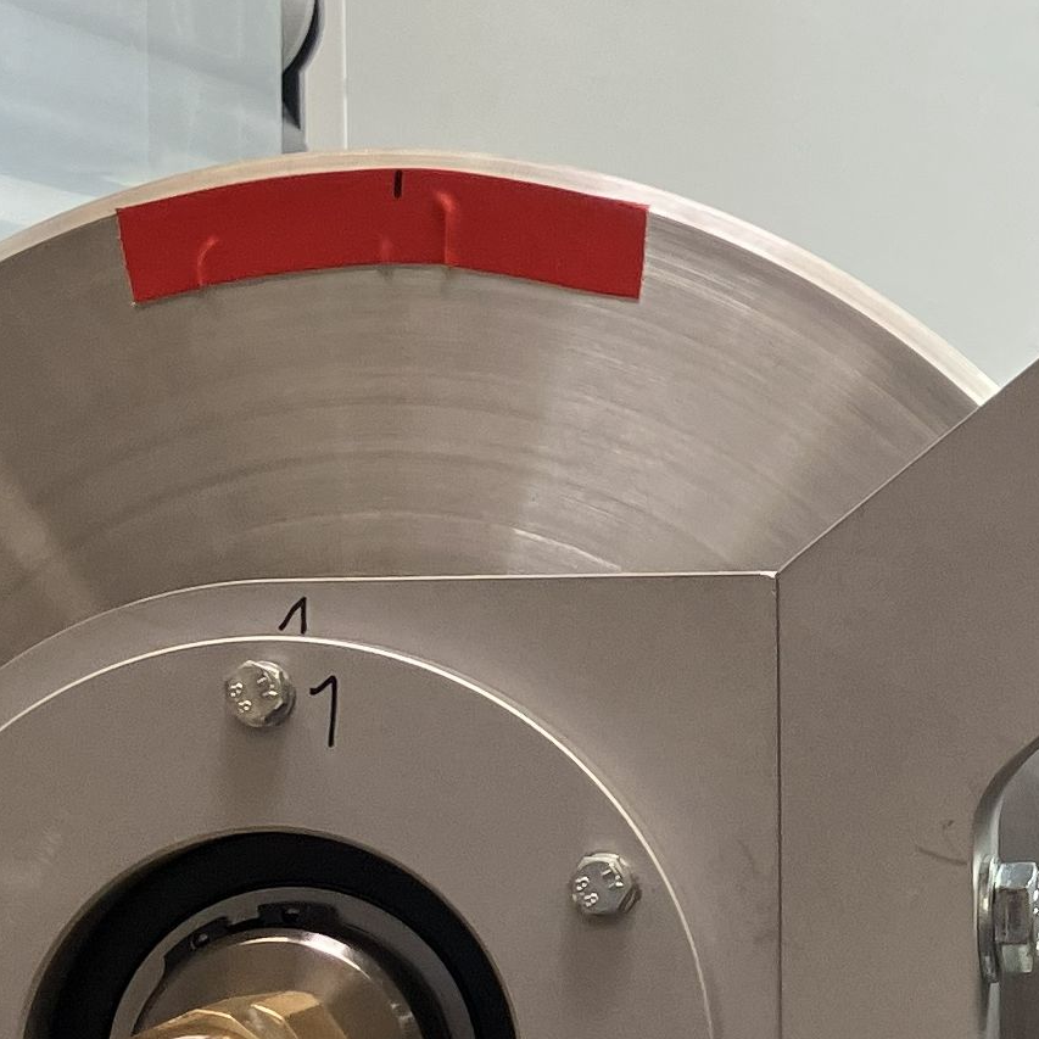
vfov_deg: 14.9
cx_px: 1396
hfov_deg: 14.2
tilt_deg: +3.3
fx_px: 3973
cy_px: 591
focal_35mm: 117
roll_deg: +0.8
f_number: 1.8
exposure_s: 1/121
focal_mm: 3.99
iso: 50
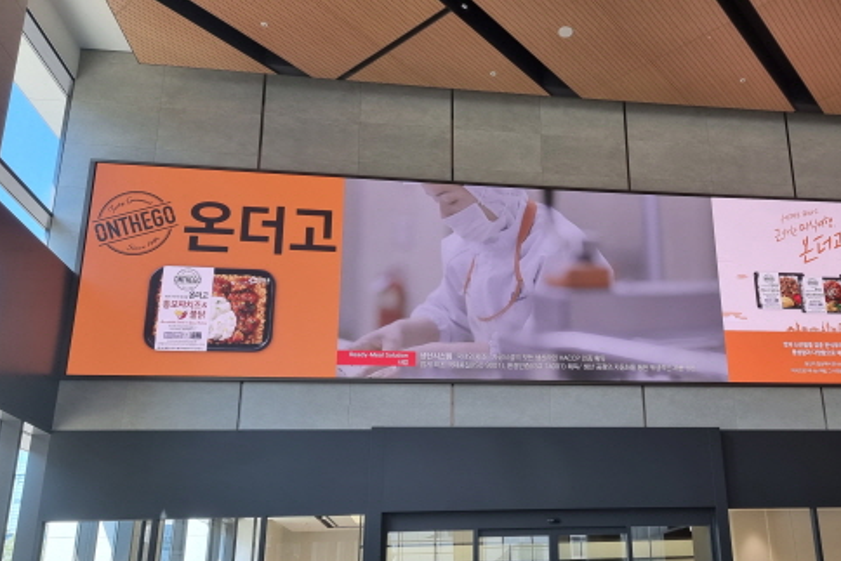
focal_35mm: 33
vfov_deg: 39.5
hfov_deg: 56.3
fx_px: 771
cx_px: 544
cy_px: 375
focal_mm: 6.7
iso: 50
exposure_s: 1/120
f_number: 1.8
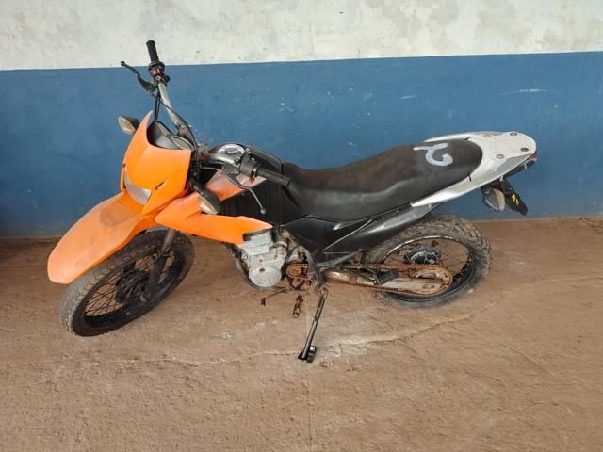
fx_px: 435
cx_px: 302
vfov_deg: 54.9
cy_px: 226
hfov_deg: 69.4
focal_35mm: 25
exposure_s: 1/120
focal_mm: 4.71
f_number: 1.7
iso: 226
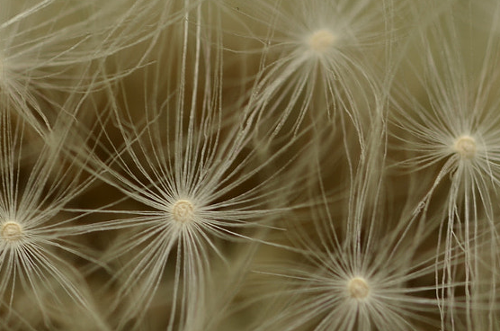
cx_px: -129
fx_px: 6283
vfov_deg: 3.0
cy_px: 247
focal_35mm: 453
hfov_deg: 4.5
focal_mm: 105
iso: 100
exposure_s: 1/125
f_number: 8
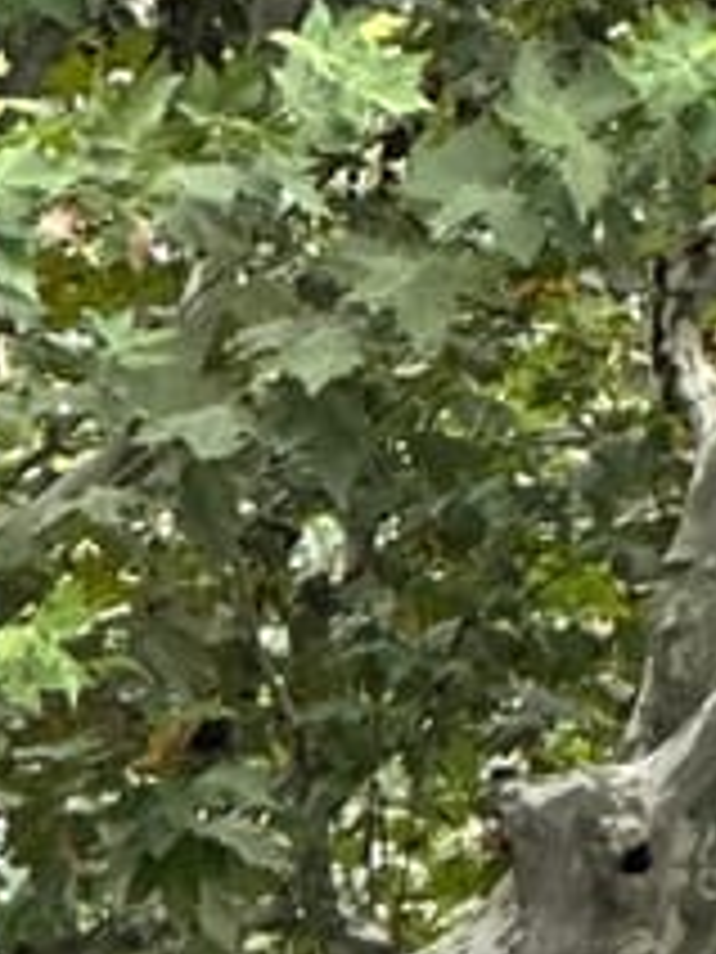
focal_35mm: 524
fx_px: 14451
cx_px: 2148
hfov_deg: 2.8
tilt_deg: +6.4
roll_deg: +0.7
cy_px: 1480
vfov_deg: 3.8
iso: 100
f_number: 2.8
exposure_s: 1/121
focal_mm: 9
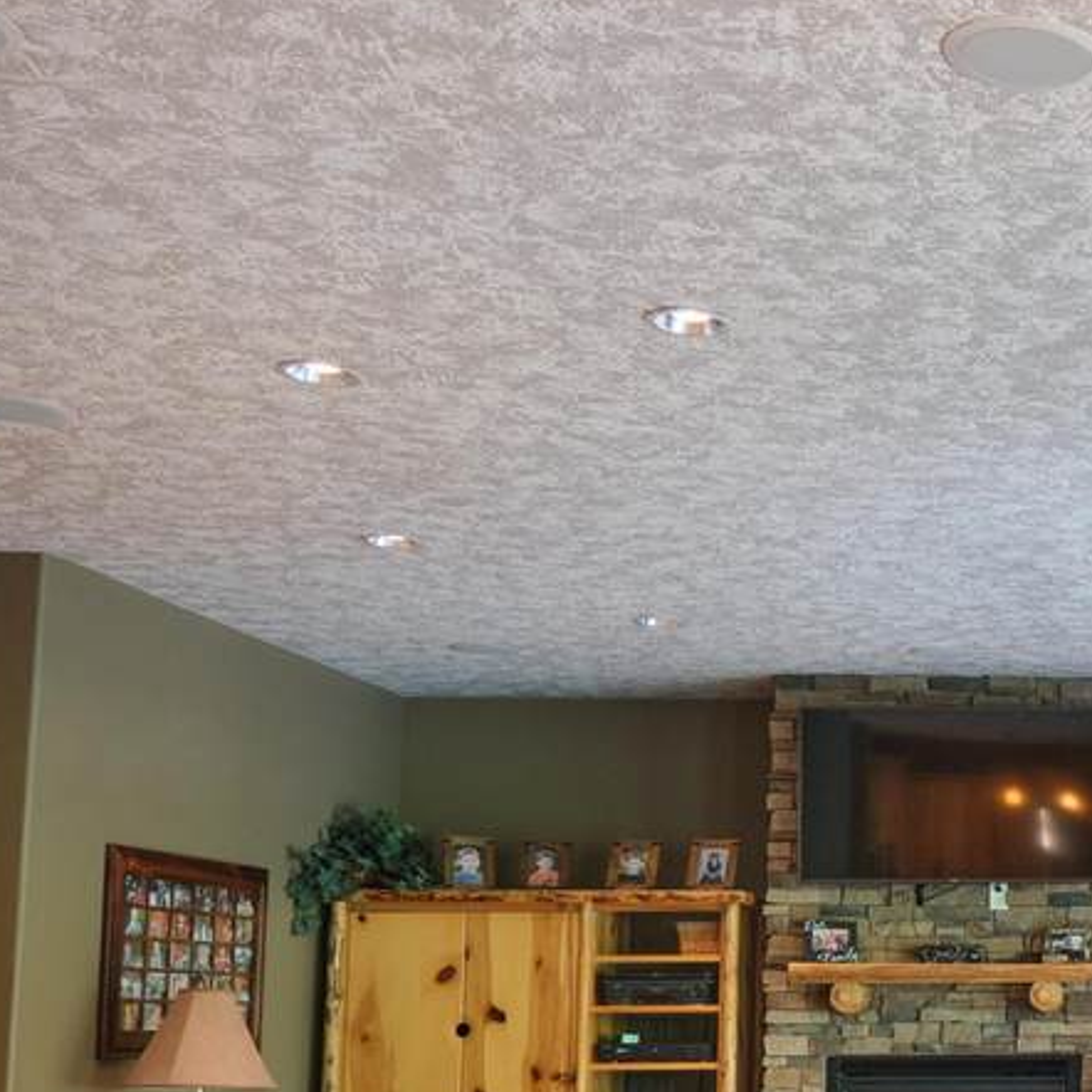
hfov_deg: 25.4
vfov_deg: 28.6
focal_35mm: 59
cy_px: 829
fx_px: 2106
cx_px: 1388
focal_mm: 16
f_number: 4
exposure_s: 1/20
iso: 500
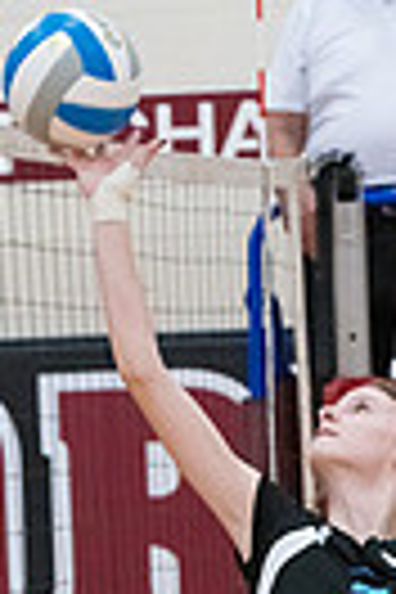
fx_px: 5907
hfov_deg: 3.8
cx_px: 279
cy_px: 828
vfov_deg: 5.7
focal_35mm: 358
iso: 6400
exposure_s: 1/1000
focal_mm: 105
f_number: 4.5
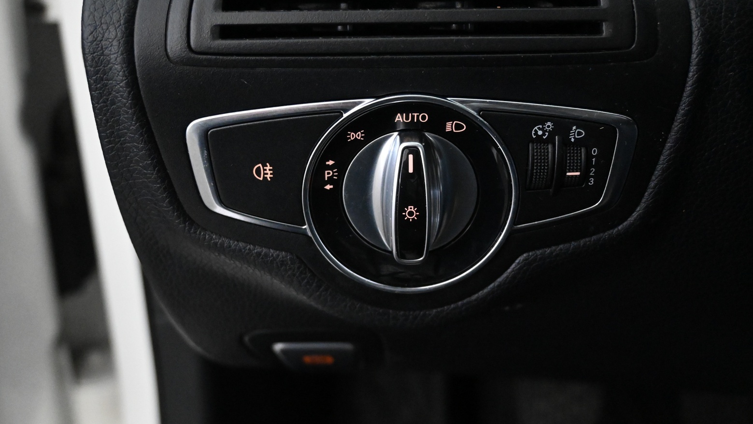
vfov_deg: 31.5
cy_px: 201
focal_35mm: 38
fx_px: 750
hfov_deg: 53.3
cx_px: 368
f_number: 4.2
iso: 7200
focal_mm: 23
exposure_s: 1/40
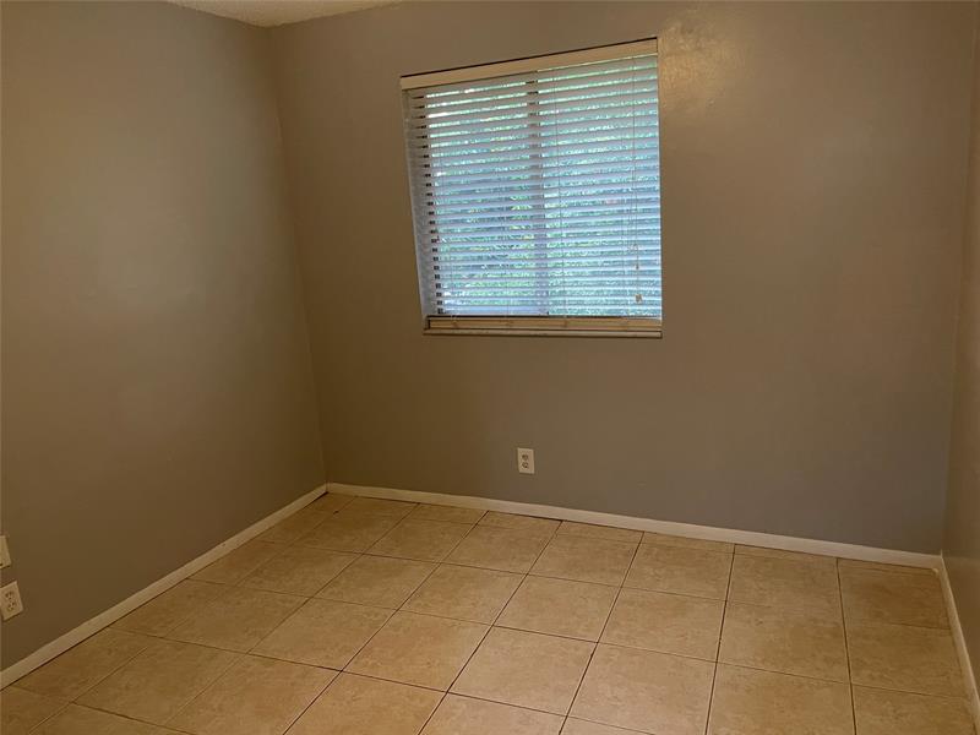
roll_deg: +4.1
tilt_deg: -11.8
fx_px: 708
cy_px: 368
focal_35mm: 25
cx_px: 490
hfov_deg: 69.4
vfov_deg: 54.9
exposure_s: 1/60
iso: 320
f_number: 1.6
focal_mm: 5.1
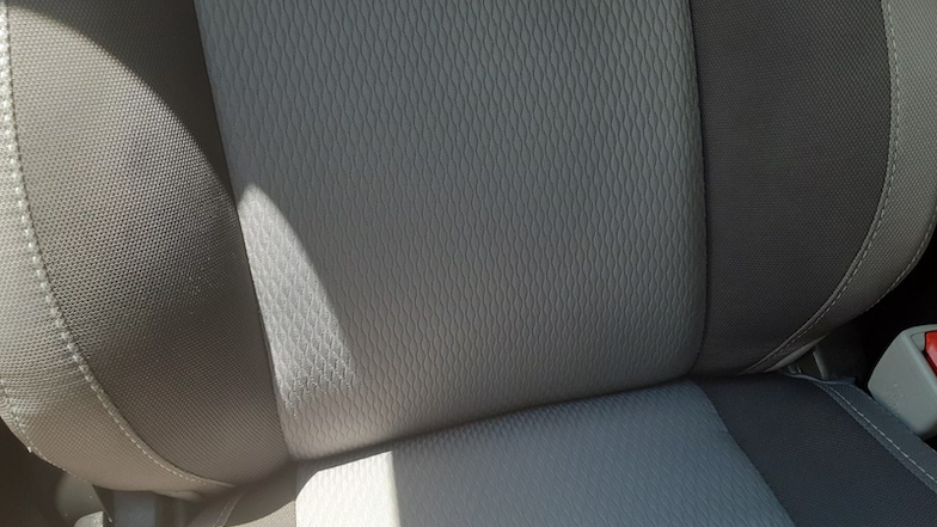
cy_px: 201
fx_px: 745
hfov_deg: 64.3
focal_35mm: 30
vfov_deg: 38.7
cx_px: 477
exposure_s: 1/120
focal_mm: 2.91
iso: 50
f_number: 1.9
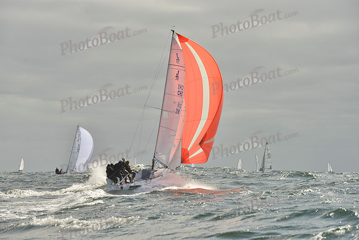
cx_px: 180
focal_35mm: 130
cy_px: 120
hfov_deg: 15.8
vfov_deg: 10.6
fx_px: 1297
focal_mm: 130
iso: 400
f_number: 10
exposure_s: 1/1600
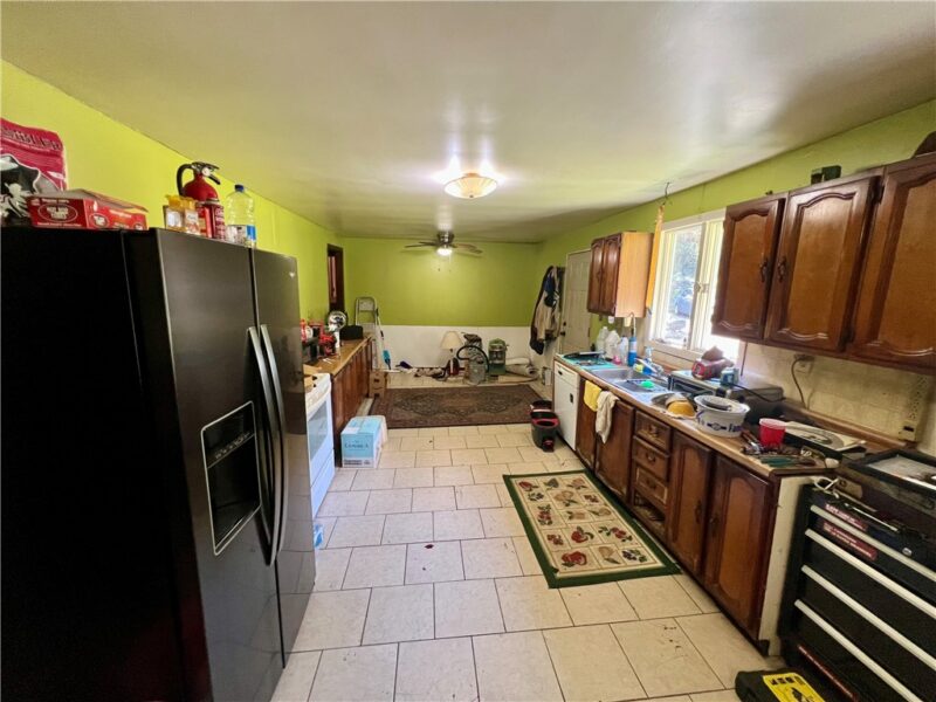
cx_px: 468
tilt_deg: -11.2
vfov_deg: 89.9
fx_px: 352
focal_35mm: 13
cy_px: 351
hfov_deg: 106.2
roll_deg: -0.8
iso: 250
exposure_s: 1/60
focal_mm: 1.57
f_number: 1.8
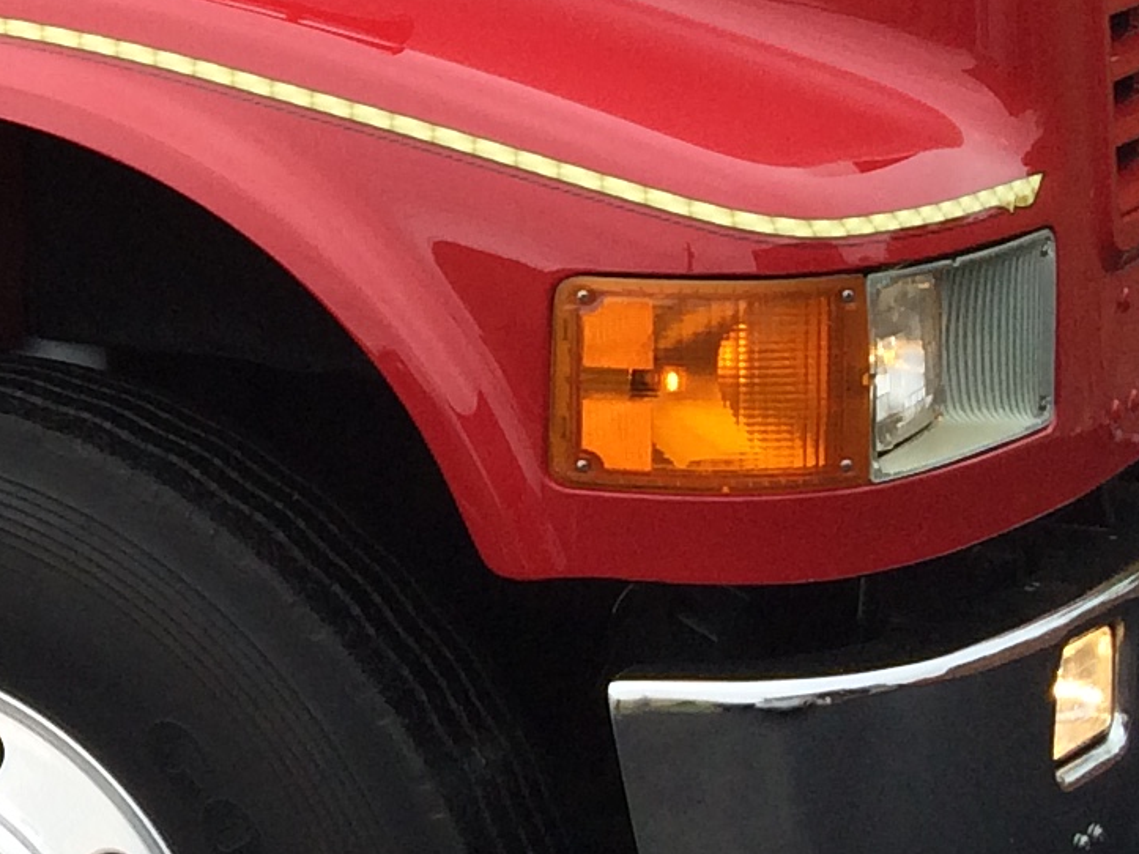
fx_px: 4310
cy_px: 27
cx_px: -917
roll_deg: +1.5
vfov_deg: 11.2
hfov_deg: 13.5
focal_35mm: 131
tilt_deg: -8.0
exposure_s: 1/612
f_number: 2.2
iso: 32
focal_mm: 4.15
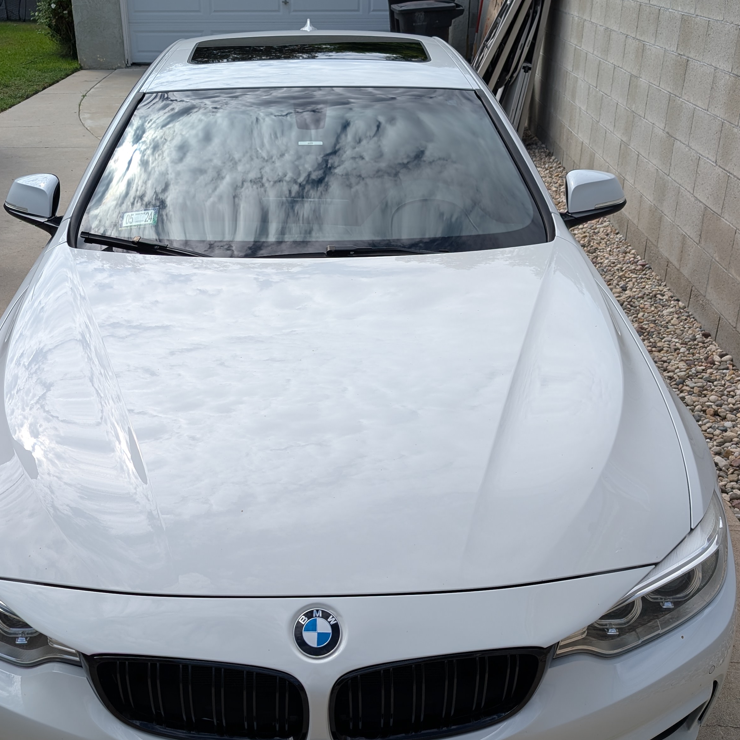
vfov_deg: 44.9
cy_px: 391
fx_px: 895
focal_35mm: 37
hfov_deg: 44.9
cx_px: 341
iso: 23
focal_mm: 6.9
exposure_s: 1/1312
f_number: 1.68
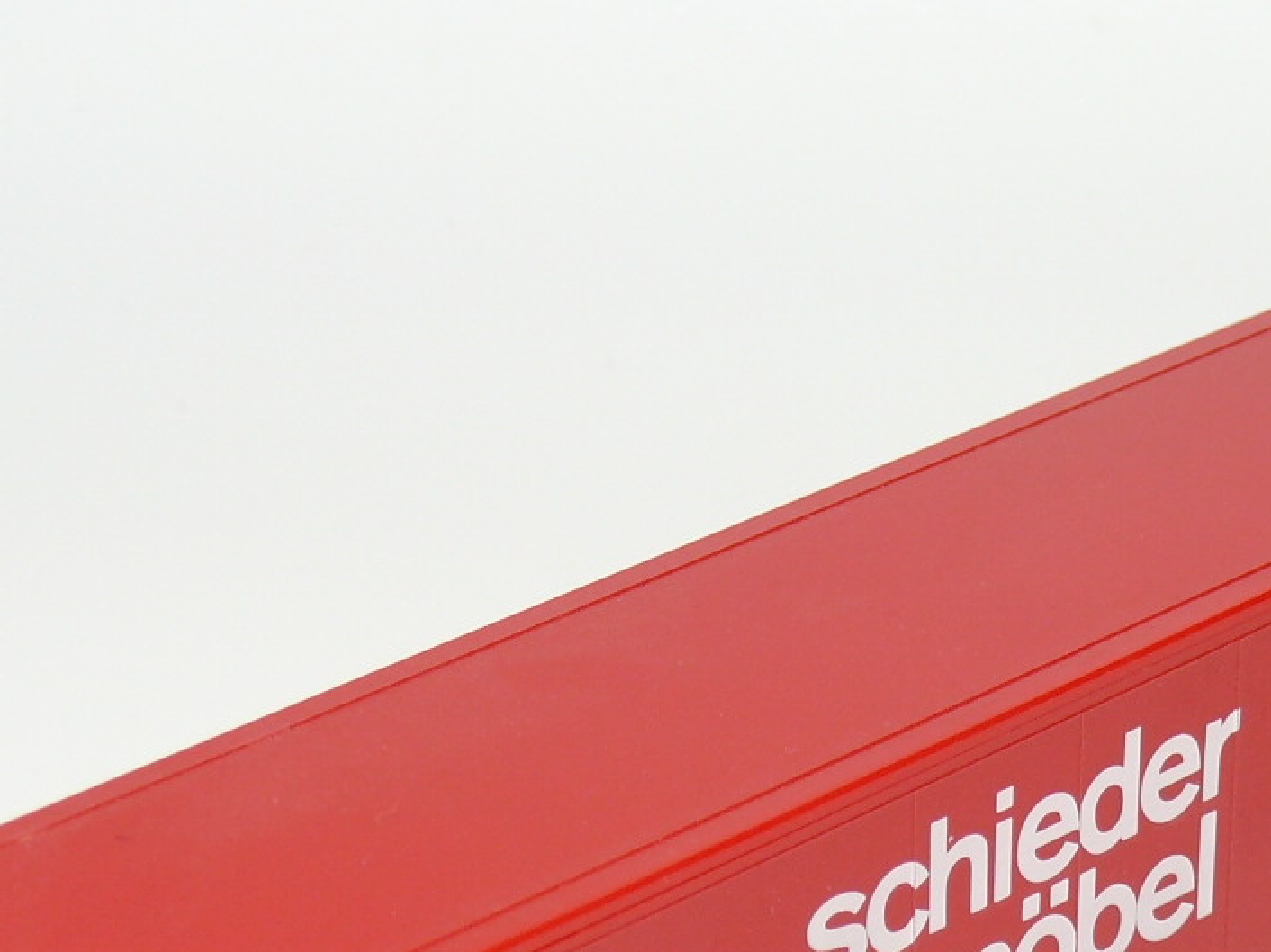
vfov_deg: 11.6
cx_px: 994
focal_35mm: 127
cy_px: 761
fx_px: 4661
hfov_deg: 15.4
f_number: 4
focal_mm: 9.6
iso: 100
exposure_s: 1/30
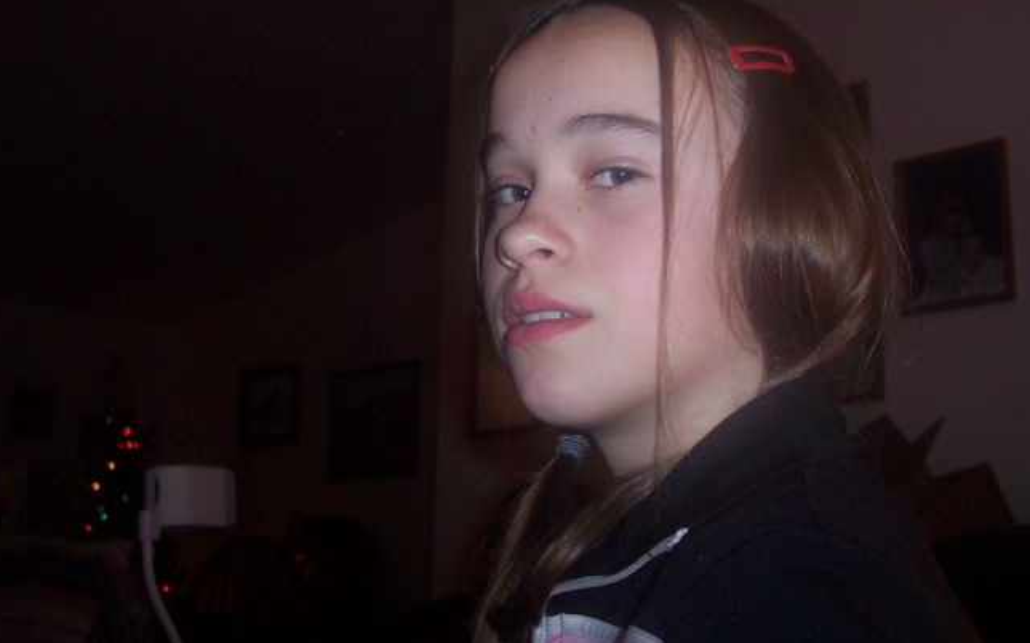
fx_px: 1403
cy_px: 209
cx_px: 628
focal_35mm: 50
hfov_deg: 40.1
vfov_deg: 25.7
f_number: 2.8
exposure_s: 1/30
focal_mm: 8
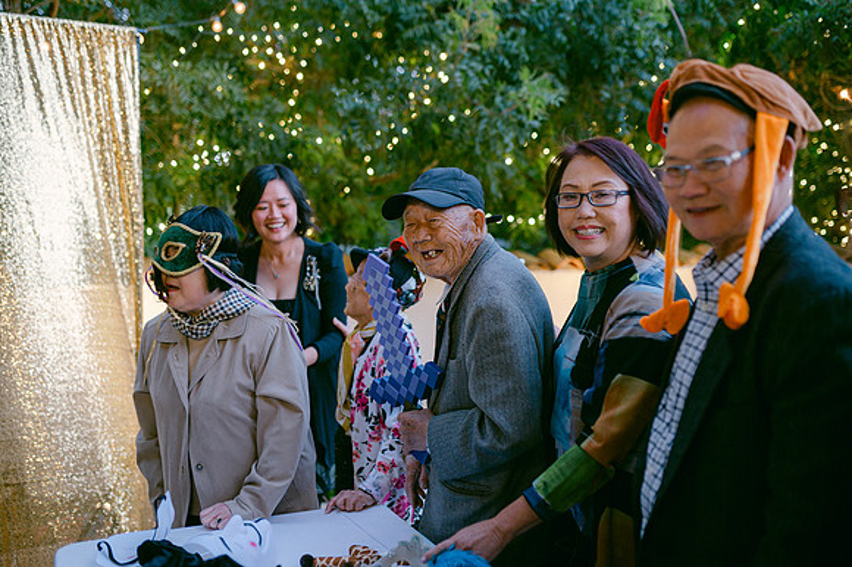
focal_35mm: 35
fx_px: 828
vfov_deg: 37.8
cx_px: 426
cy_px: 284
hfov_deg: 54.5
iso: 1250
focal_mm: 35
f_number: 2
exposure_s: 1/160
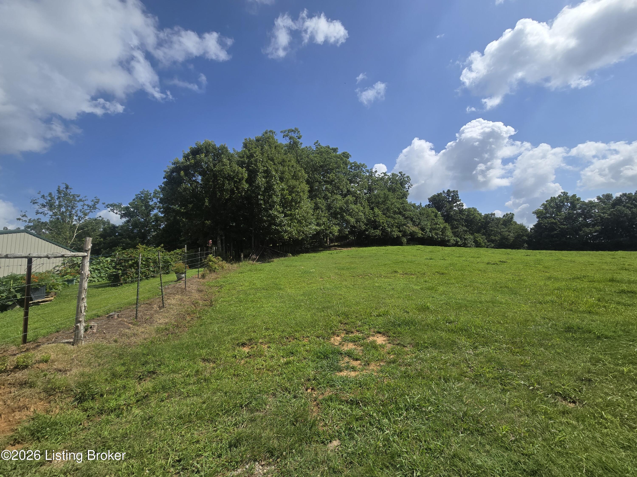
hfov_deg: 106.2
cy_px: 238
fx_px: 239
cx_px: 318
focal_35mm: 13
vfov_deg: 89.9
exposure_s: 1/3418
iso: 50
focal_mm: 2.2
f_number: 2.2
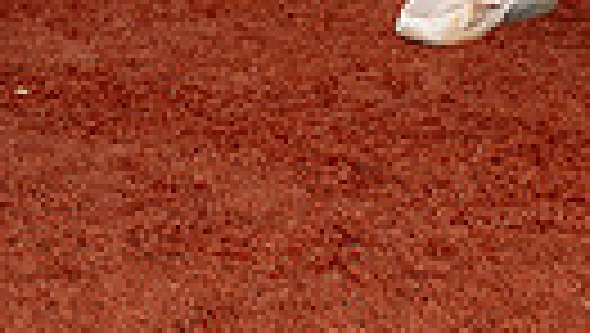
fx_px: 1973
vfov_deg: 8.7
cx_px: 576
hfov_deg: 16.7
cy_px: -508
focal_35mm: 126
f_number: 7.1
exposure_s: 1/250
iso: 100
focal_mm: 35
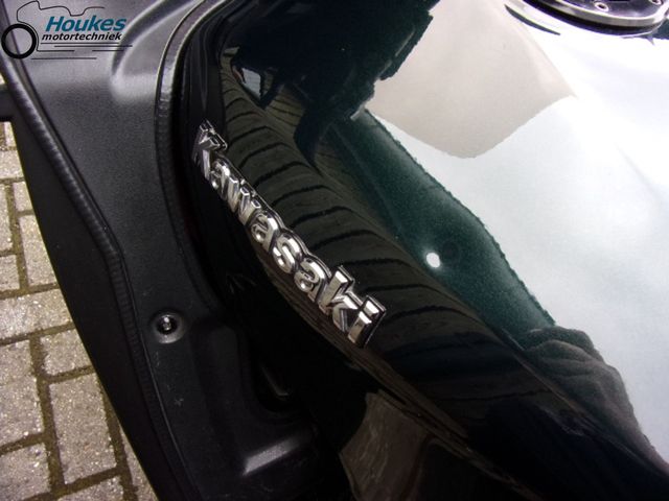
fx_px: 464
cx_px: 334
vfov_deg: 56.8
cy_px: 250
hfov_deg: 71.6
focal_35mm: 24
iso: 108
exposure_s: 1/34
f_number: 3.3
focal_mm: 4.3
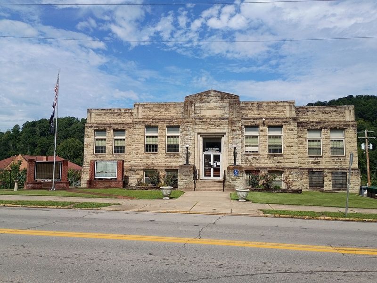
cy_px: 142
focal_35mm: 29
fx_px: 316
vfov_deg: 48.2
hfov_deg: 61.7
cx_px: 188
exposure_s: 1/1730
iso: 104
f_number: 1.8
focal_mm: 4.27
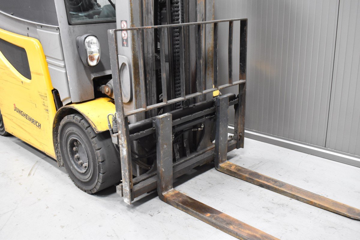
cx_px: 180
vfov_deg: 36.9
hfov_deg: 53.1
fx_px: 360
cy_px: 120
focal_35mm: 36
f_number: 5
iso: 1600
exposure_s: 1/20
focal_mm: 24
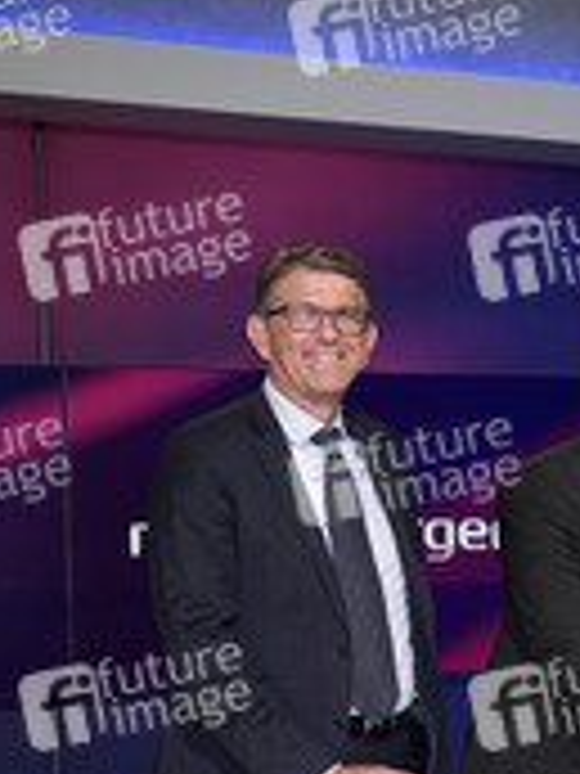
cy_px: 585
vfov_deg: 22.0
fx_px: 1966
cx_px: 915
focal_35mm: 88
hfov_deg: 15.3
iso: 1600
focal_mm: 35
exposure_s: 1/160
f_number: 5
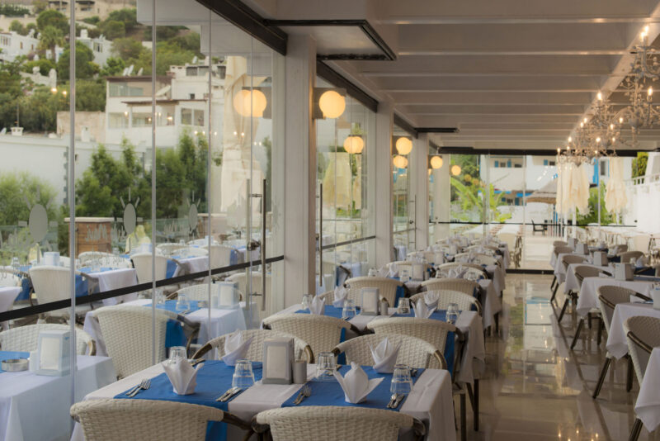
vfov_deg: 27.0
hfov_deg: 39.6
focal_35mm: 50
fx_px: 917
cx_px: 330
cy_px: 220
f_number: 9
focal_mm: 50
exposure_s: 1/125
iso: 200
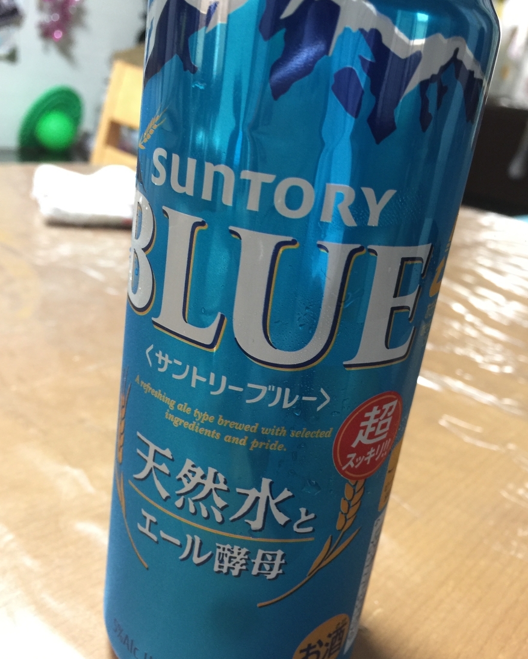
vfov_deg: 57.1
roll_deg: -9.1
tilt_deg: -19.0
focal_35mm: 31
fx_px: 605
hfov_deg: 47.1
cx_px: 261
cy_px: 312
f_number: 2.2
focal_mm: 4.15
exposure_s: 1/4
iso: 80
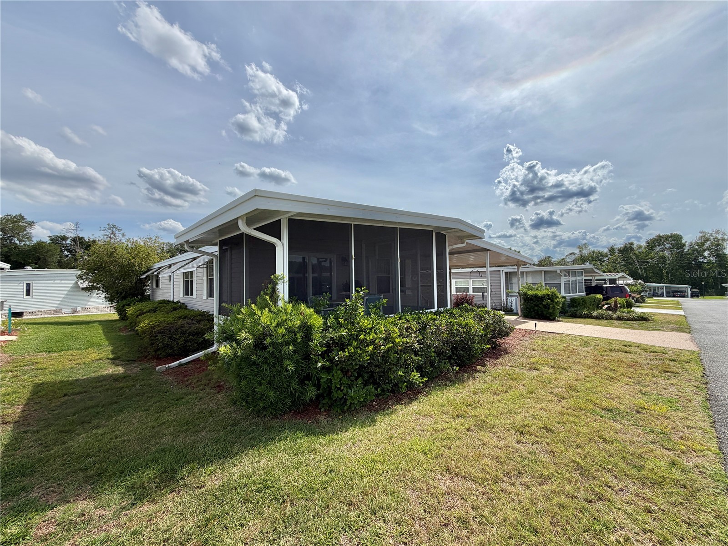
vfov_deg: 85.7
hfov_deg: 102.1
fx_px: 294
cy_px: 273
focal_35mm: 14
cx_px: 364
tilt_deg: +2.6
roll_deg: +0.6
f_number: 2.2
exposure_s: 1/1698
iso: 20
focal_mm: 2.22
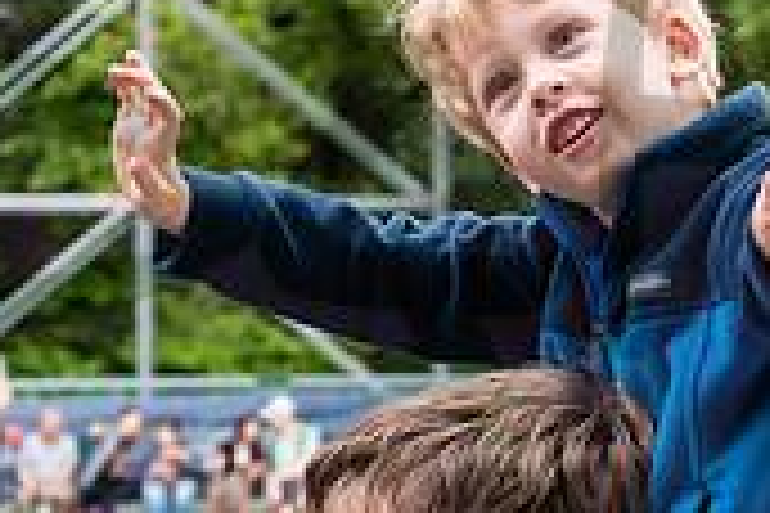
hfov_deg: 11.4
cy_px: 703
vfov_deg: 7.5
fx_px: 3850
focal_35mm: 180
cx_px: 414
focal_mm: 48
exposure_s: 1/200
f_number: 4.5
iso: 500
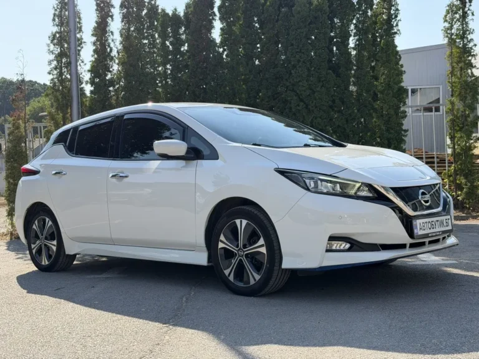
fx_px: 664
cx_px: 240
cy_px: 180
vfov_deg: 30.3
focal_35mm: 48
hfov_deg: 39.7
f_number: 1.78
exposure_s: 1/3096
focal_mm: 6.76
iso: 80
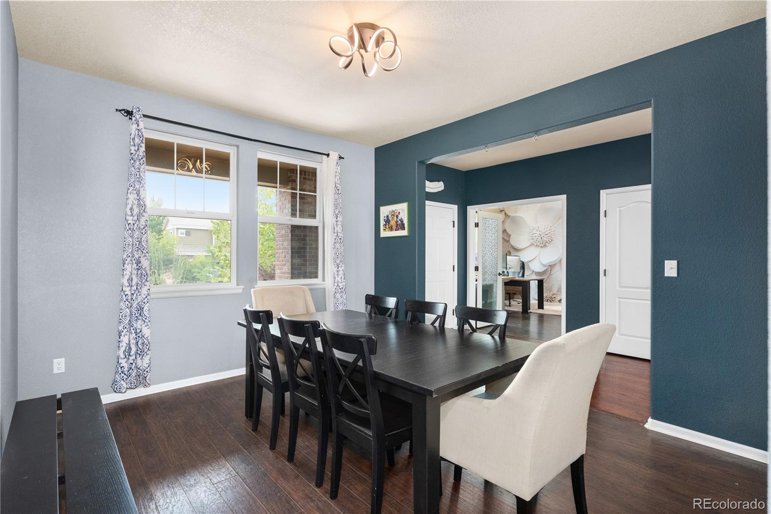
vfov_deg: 70.4
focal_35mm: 17
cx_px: 386
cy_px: 257
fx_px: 364
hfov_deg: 93.3
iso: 800
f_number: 8
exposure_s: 1/4
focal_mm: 17
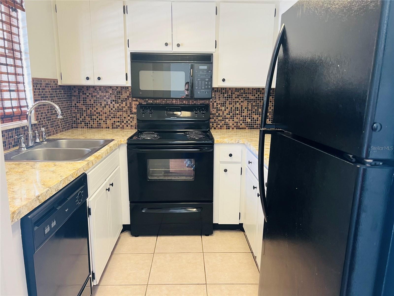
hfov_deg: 67.3
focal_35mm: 26
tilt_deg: -11.2
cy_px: 148
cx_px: 197
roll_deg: -0.4
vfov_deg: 53.1
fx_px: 296
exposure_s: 1/60
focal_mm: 5.7
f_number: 1.5
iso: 200
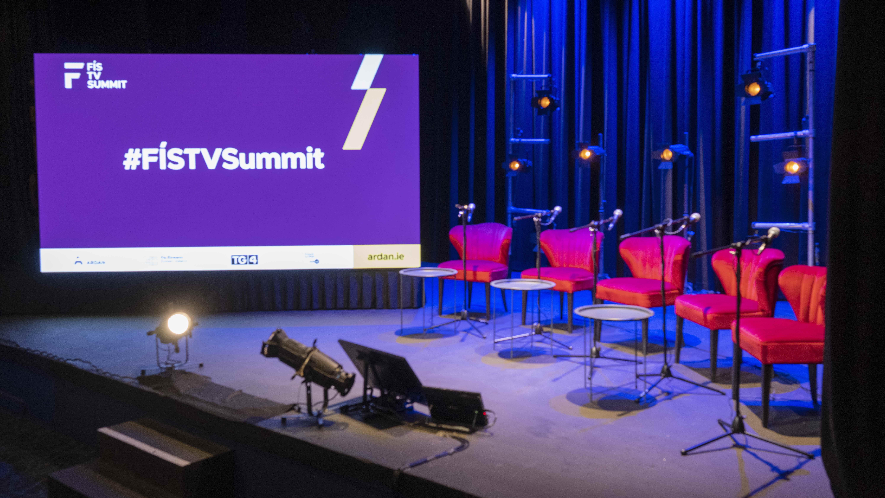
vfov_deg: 31.9
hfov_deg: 54.0
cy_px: 205
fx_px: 868
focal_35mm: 37
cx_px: 445
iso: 1000
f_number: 5.6
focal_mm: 35
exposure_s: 1/13
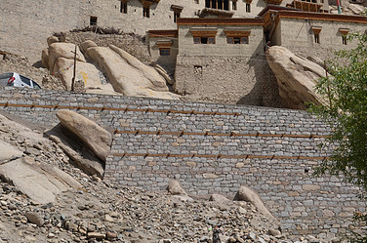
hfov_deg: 27.3
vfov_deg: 18.3
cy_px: 68
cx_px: 232
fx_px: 753
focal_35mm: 74
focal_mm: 32
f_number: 9
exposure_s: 1/320
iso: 100
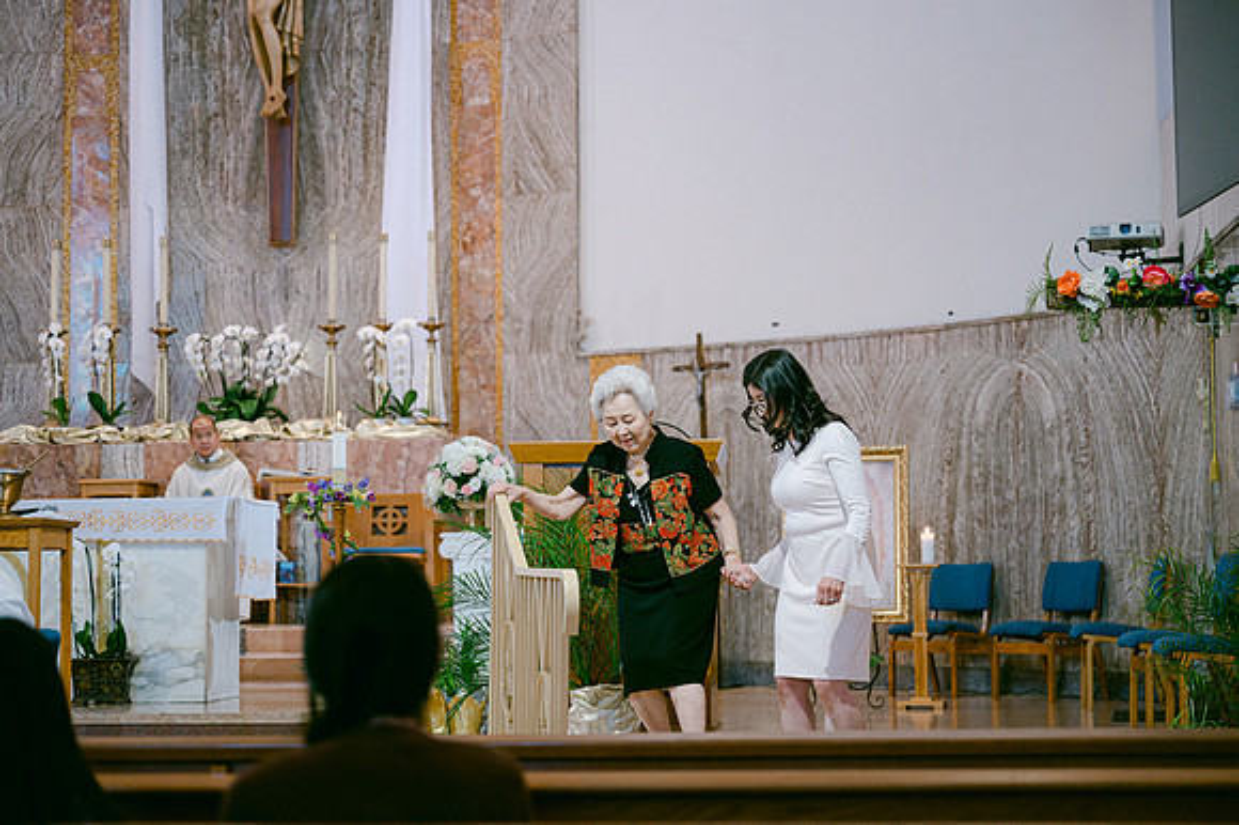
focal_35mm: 70
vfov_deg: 19.4
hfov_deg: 28.9
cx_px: 620
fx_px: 2408
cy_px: 412
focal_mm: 70
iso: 1600
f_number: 2.8
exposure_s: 1/250
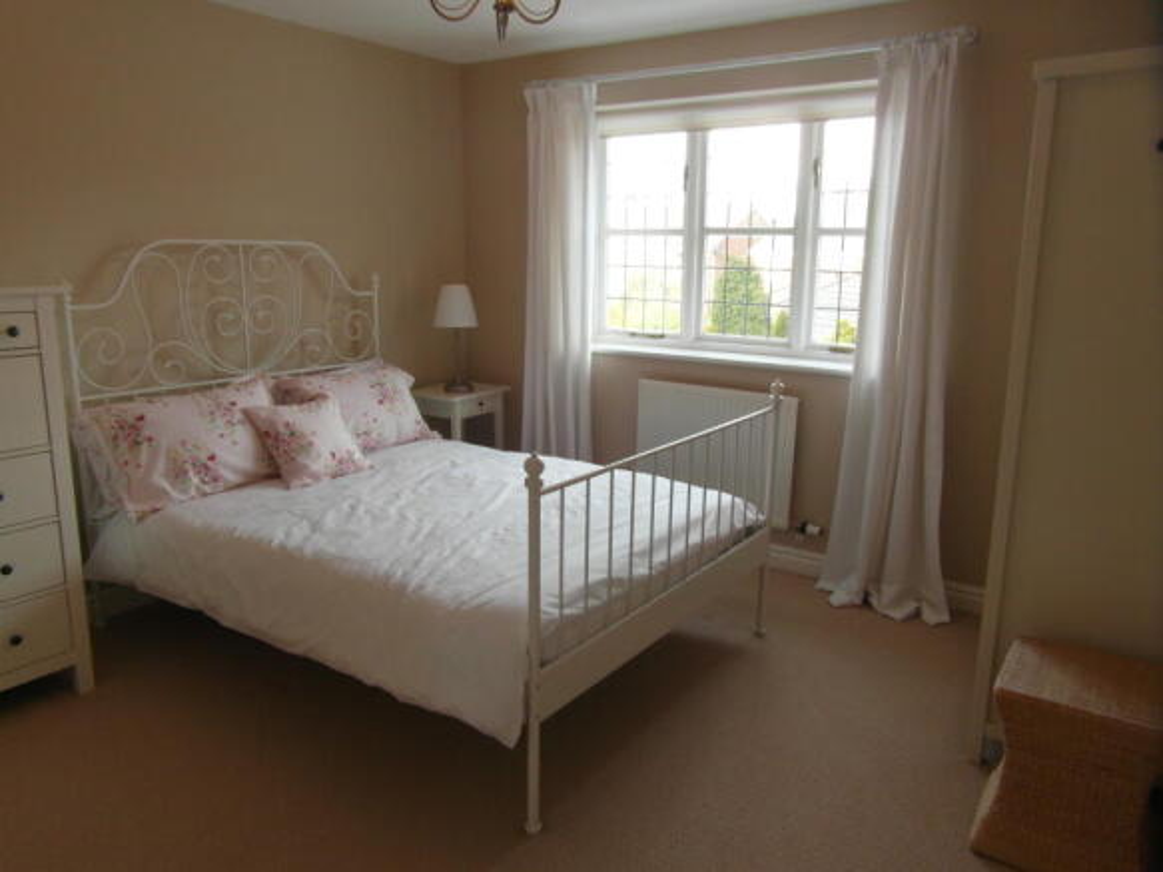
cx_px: 582
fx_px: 806
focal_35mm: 24
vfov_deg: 56.8
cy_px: 436
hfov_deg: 71.6
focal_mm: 4
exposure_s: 1/30
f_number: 4.2
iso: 80
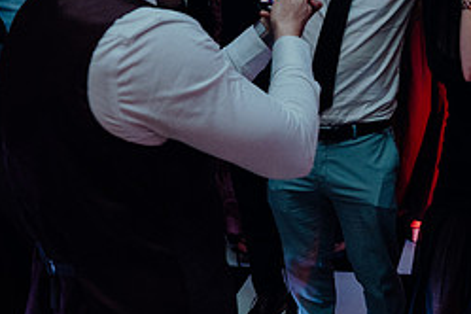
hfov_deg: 33.1
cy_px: 39
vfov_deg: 23.6
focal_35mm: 56
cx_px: 454
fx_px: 733
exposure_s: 1/160
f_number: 3.5
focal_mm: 24
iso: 2500
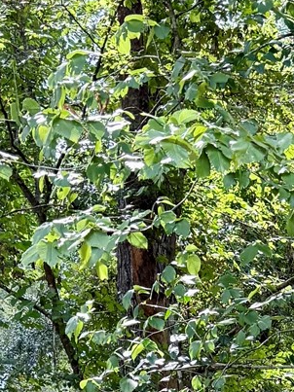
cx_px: 481
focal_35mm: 122
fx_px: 1382
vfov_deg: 14.6
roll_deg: -1.1
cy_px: 659
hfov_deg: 11.5
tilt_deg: +2.2
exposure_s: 1/243
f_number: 1.78
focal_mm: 6.76
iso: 125
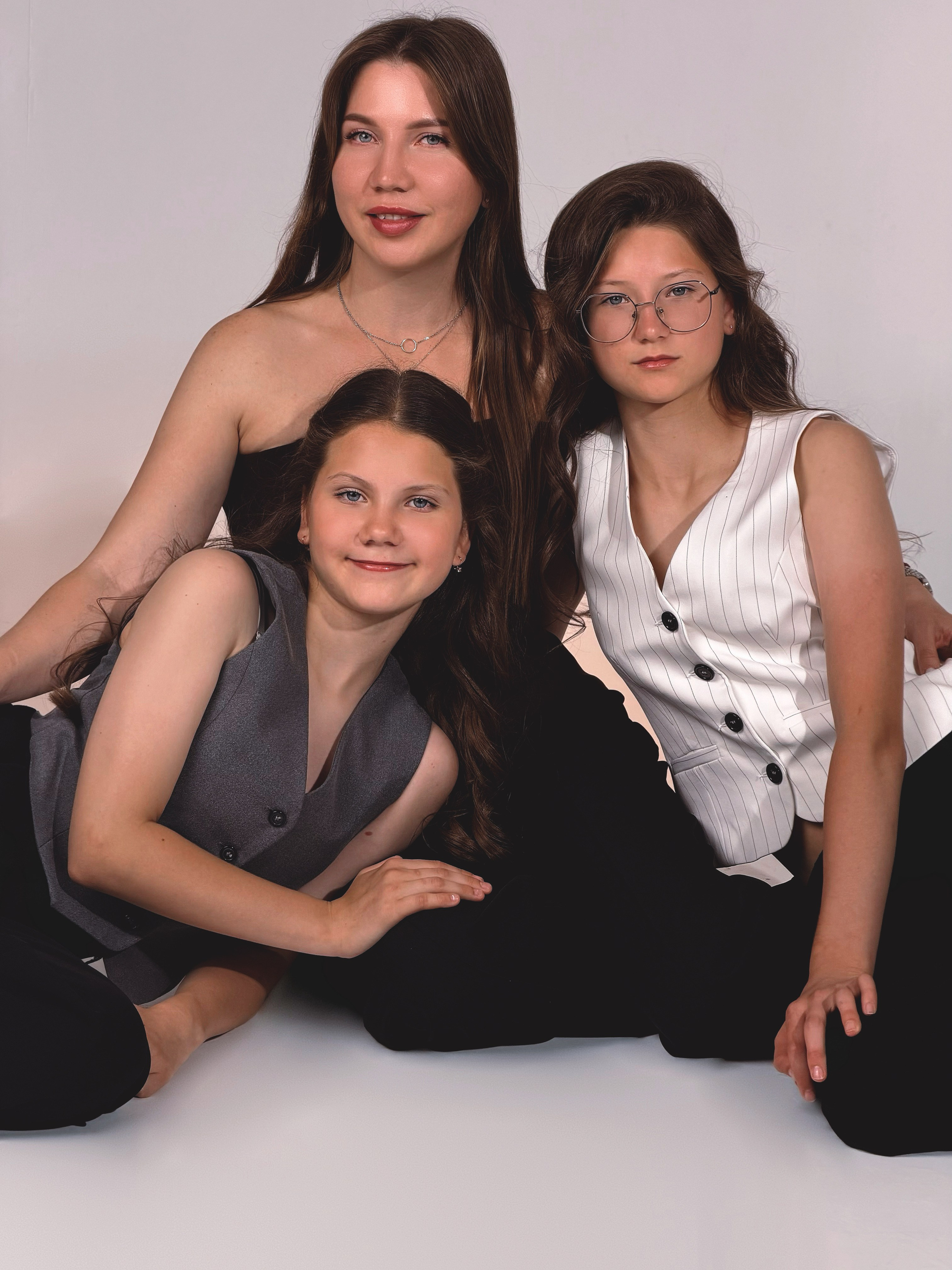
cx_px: 476
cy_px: 635
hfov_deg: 14.8
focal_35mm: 100
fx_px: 3667
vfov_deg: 19.6
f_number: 2.8
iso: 50
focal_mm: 16.89
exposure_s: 1/121
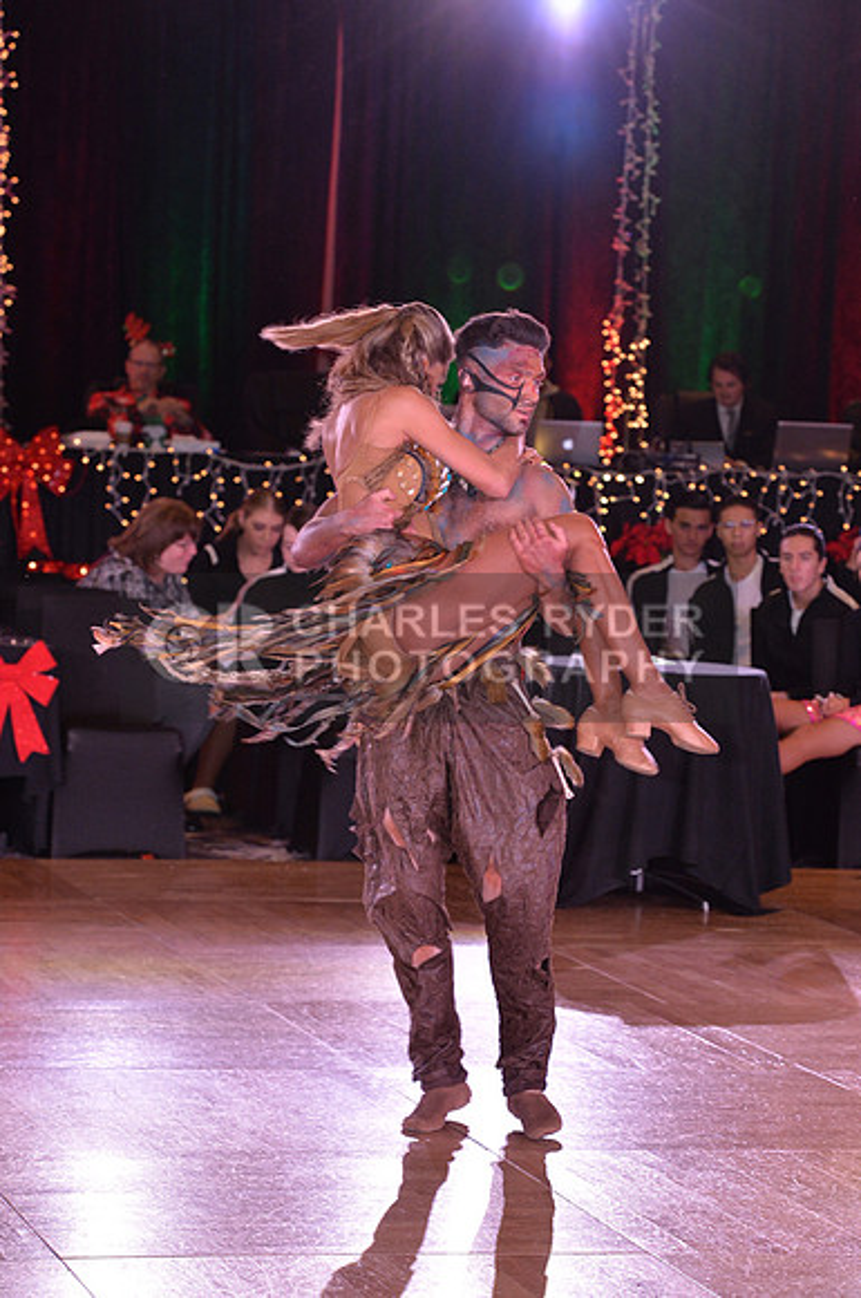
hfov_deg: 10.9
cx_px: 430
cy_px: 649
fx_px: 4497
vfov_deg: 16.4
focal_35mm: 125
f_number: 6.3
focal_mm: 125
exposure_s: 1/250
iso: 2000
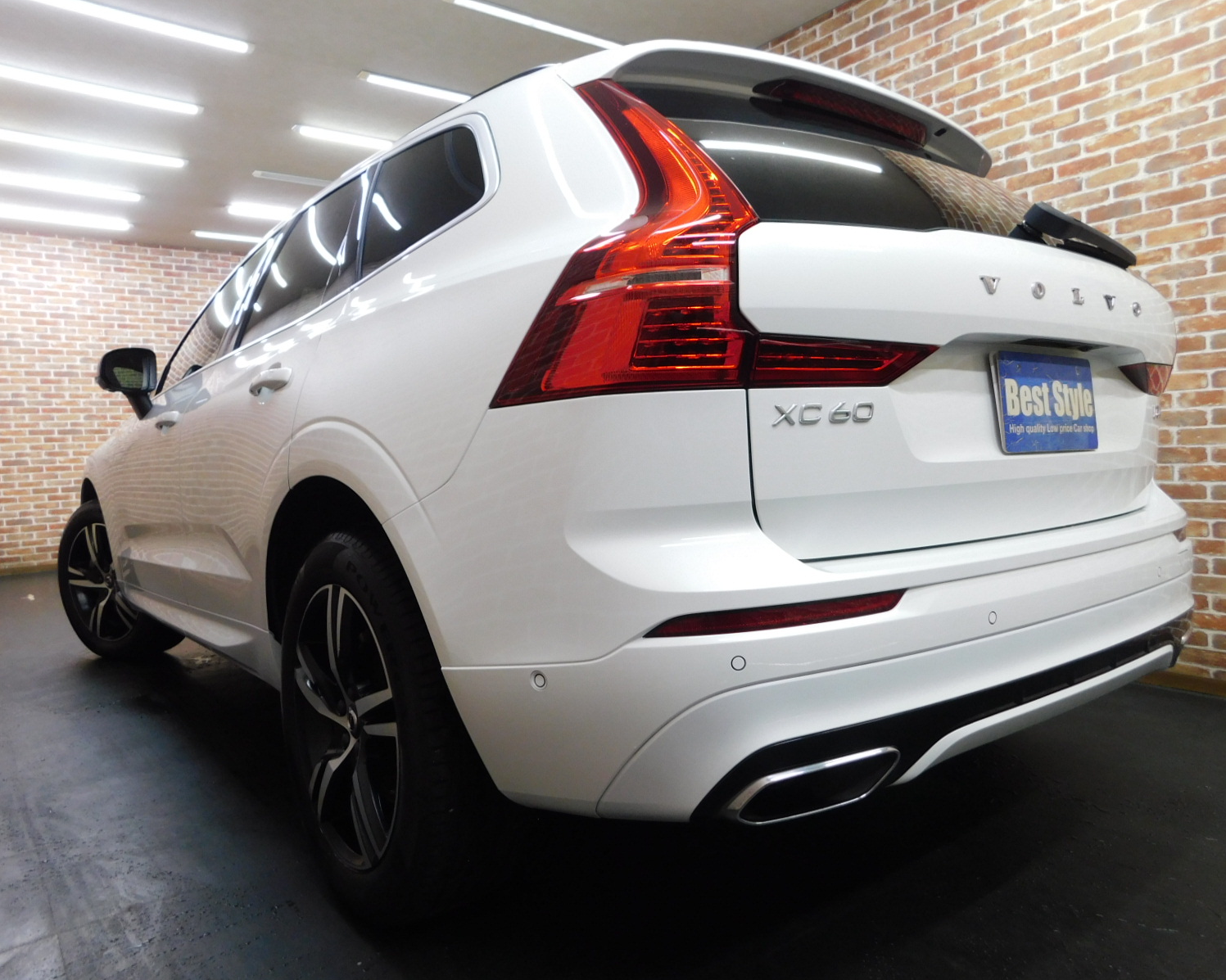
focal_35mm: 24
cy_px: 490
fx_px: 871
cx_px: 615
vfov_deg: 58.8
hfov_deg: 70.3
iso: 180
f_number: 3
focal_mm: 4
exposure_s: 1/30
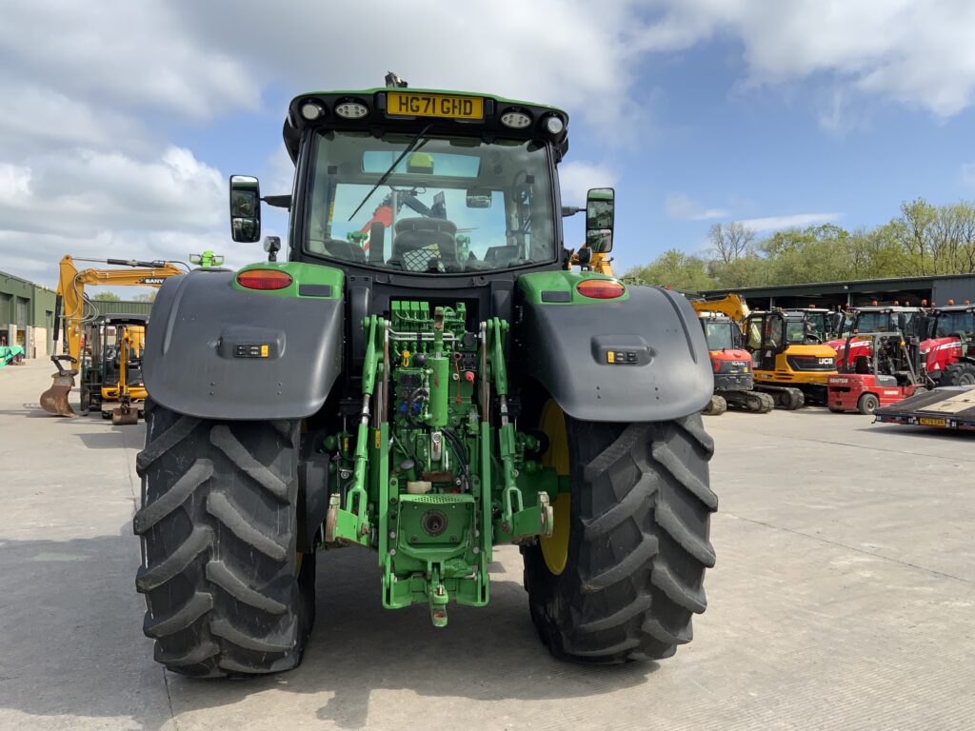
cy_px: 366
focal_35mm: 29
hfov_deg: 61.7
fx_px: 817
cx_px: 488
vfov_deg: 48.2
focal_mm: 3
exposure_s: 1/1534
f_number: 1.8
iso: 16
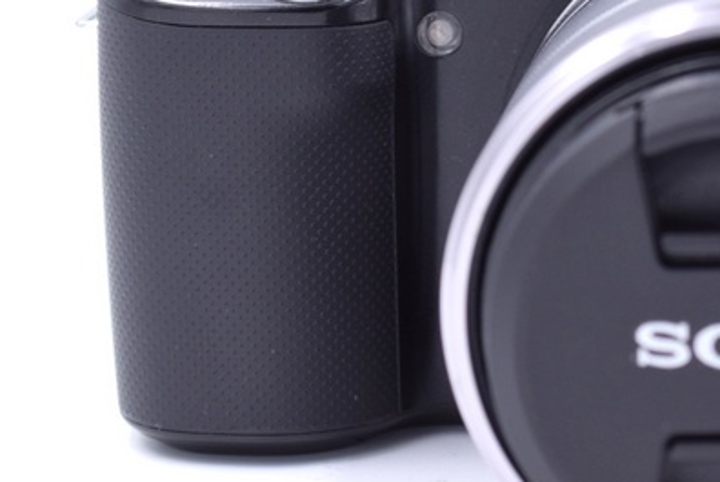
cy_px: 228
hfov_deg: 10.8
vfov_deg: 7.3
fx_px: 3784
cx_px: 638
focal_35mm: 189
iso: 400
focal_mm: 50
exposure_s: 1/125
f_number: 7.1
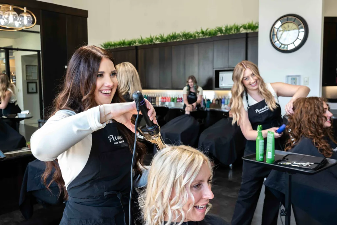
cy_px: 112
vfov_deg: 37.9
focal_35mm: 35
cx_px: 168
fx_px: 328
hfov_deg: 54.4
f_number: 7.1
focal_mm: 35
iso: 1250
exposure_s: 1/125
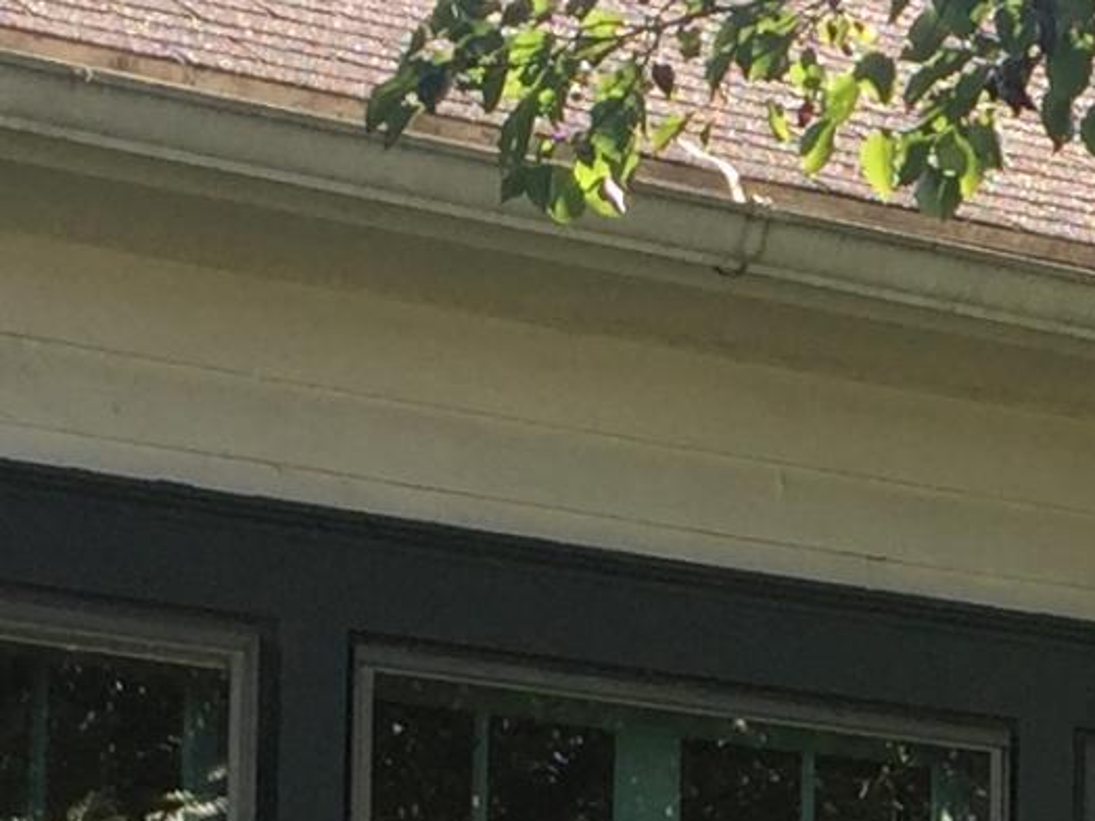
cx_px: 1597
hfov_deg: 11.5
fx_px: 5251
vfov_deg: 8.7
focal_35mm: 166
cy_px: 1247
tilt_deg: +5.6
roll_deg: -0.6
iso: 32
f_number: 2.2
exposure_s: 1/388
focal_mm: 4.15
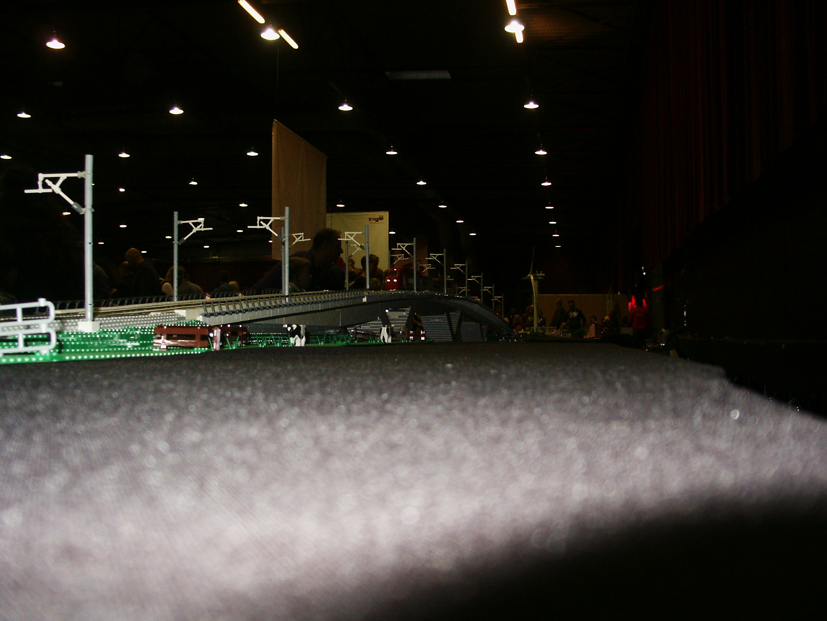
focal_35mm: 35
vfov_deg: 40.7
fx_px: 836
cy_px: 310
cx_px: 414
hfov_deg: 52.6
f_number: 3
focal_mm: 7.18
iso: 200
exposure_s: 1/45
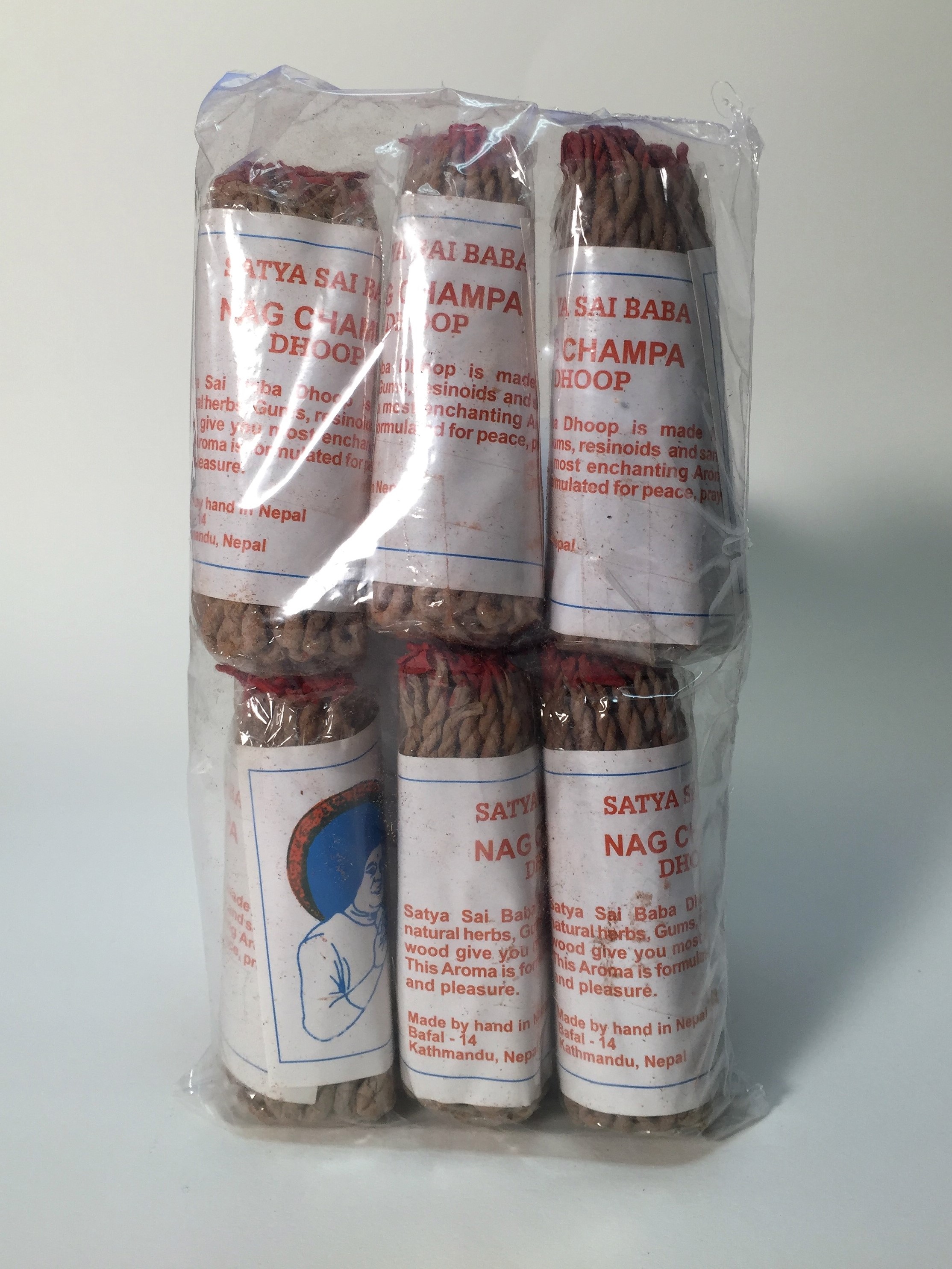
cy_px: 634
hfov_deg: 48.2
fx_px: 1063
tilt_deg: -13.0
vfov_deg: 61.7
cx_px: 476
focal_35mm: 29
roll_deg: +0.8
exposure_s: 1/100
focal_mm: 4.15
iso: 40
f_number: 2.2
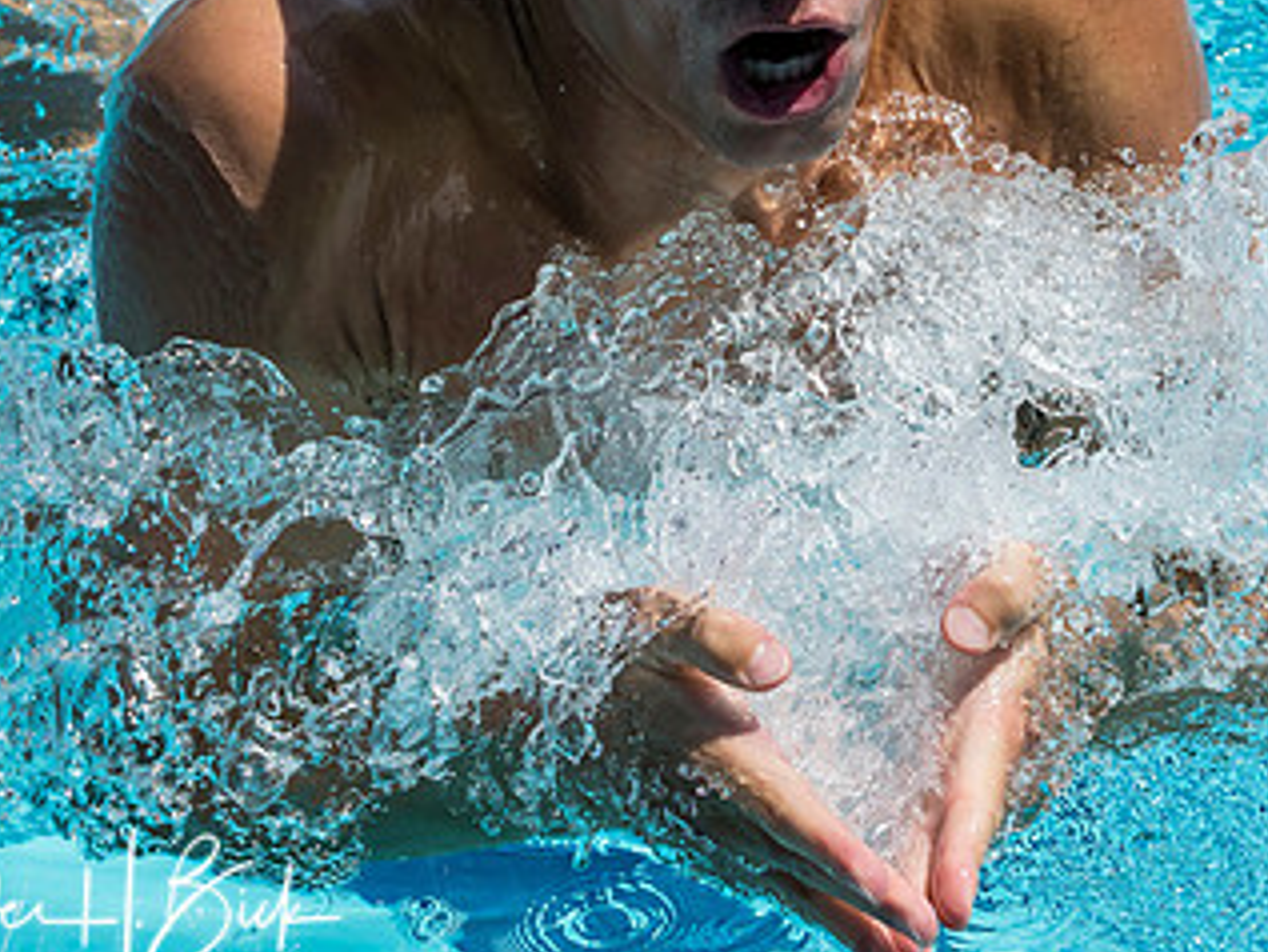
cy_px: 262
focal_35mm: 183
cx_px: 932
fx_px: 6706
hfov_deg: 10.8
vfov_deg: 8.1
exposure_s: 1/1250
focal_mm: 50
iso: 250
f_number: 7.1
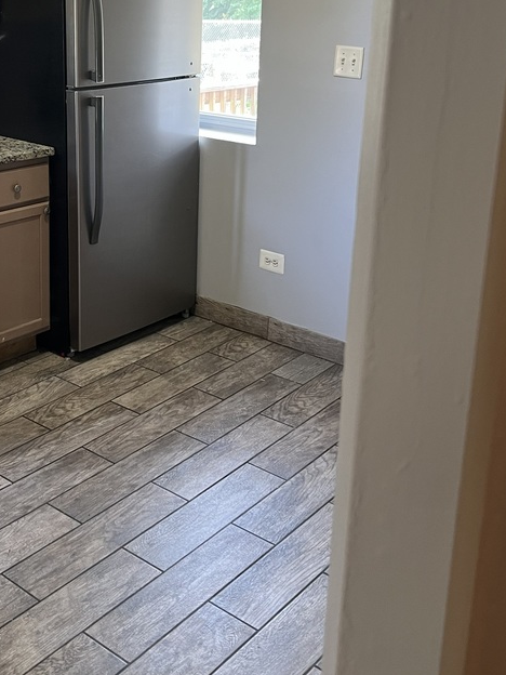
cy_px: 199
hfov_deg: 31.7
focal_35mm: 45
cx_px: 138
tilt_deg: -11.9
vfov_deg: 41.3
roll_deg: +0.7
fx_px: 877
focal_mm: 5.7
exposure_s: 1/60
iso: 160
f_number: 1.5
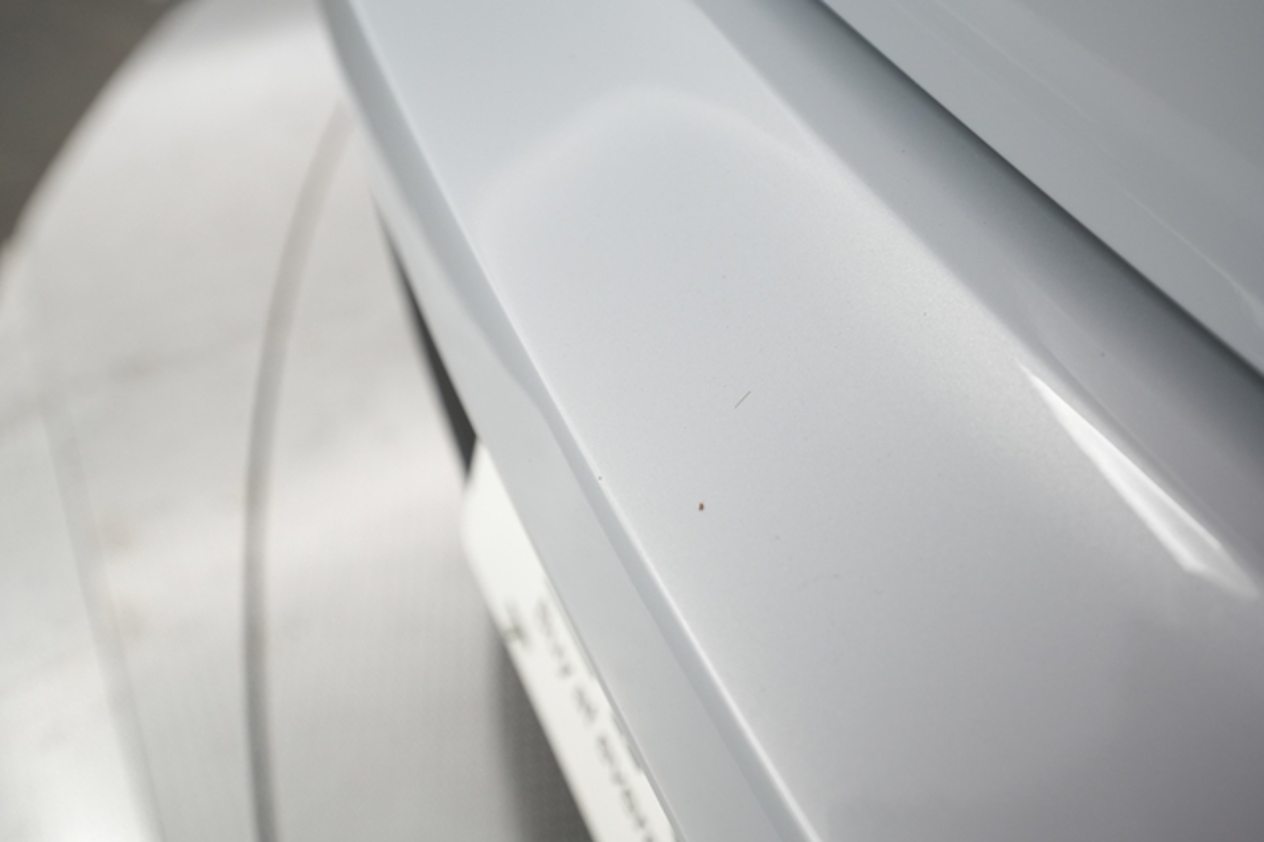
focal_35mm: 28
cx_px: 632
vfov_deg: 46.4
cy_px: 421
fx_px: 983
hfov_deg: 65.5
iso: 1600
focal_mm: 28
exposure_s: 1/100
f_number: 4.5
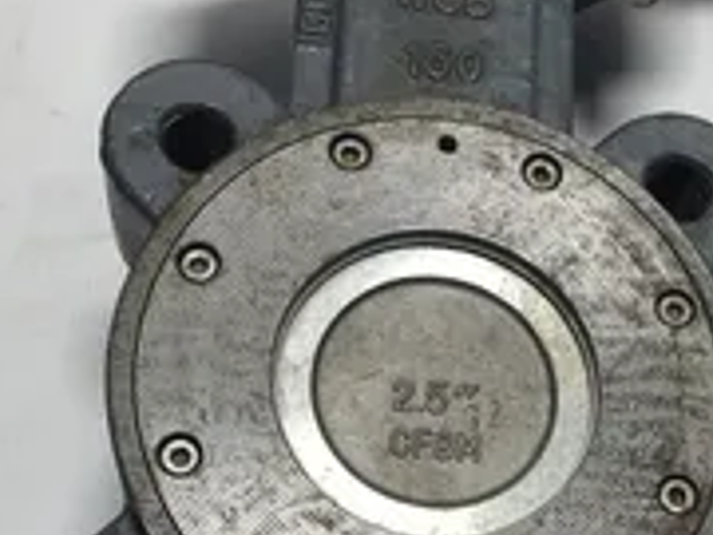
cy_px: 476
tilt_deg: -58.4
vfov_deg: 20.9
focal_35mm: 69
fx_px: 1421
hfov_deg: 28.1
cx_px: 448
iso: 25
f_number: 2.4
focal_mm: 3.3
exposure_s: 1/120
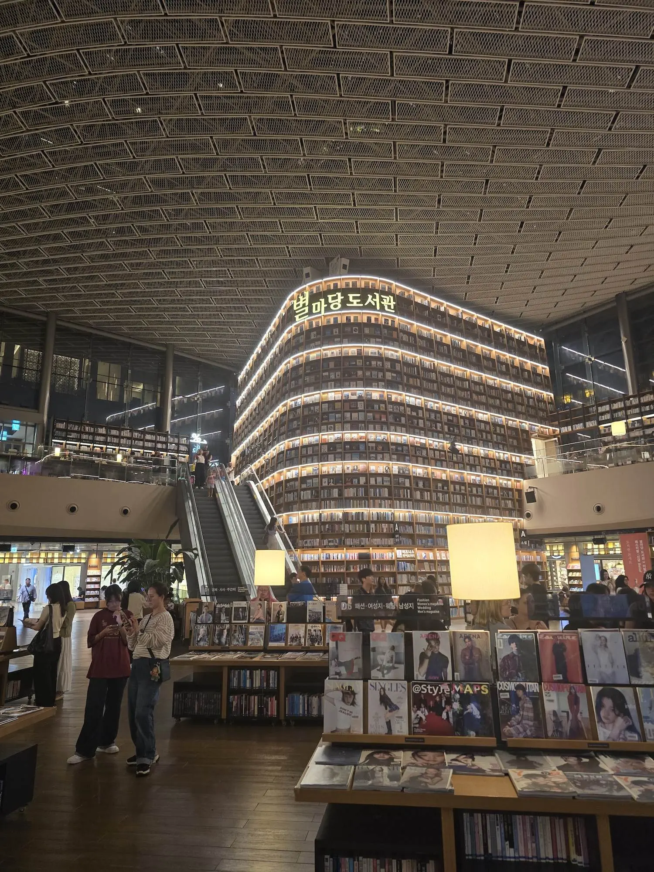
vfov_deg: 73.9
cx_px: 327
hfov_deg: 58.9
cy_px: 436
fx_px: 579
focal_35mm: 23
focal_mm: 6.3
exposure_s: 1/120
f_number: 1.7
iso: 400
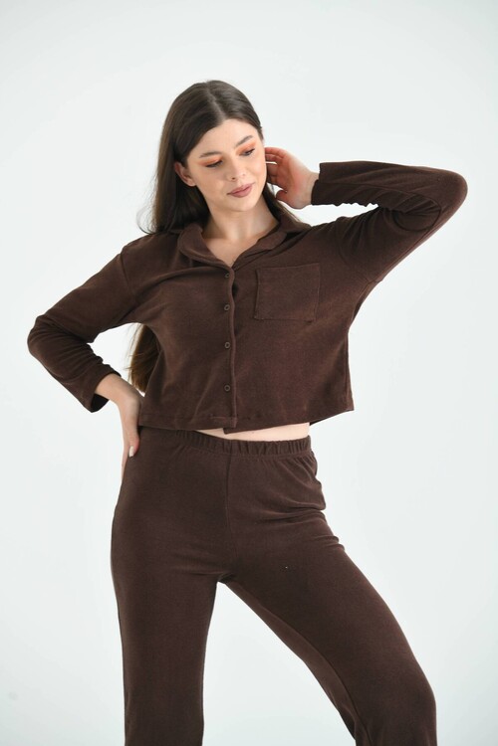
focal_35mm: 150
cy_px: 373
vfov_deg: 13.7
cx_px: 249
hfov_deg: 9.1
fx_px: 3112
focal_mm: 150
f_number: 5.6
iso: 100
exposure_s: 1/125
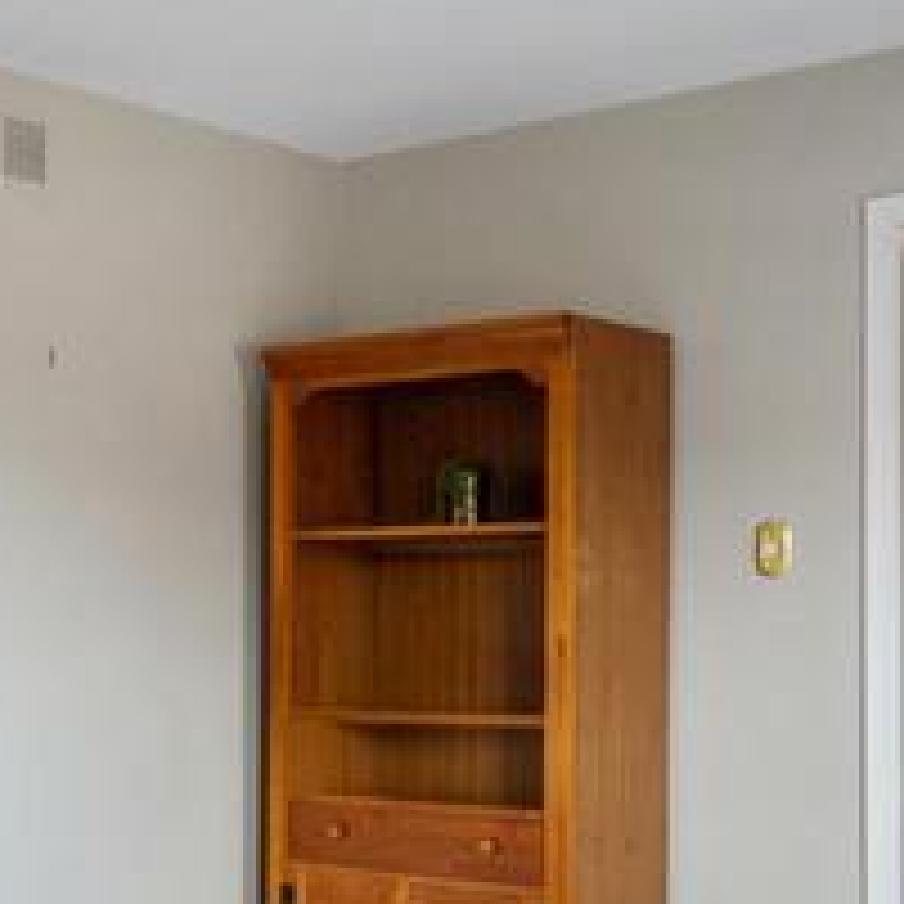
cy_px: 537
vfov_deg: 26.4
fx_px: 1920
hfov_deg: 24.4
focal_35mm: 65
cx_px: -130
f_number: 8
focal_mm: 10
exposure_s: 1/125
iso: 400
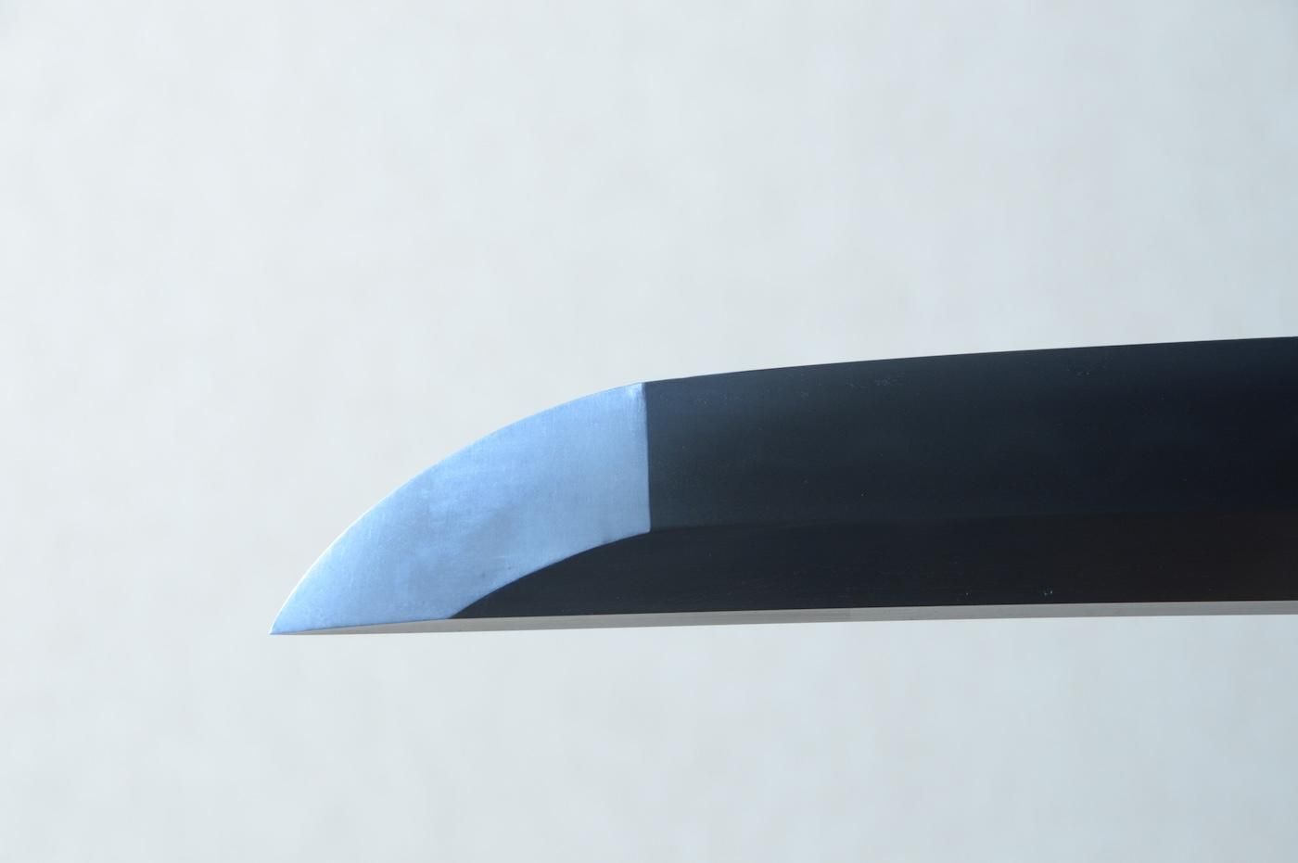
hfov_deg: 13.1
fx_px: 5674
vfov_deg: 8.7
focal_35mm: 158
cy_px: 432
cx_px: 649
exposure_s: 1/1.6
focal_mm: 105
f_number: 11
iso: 400
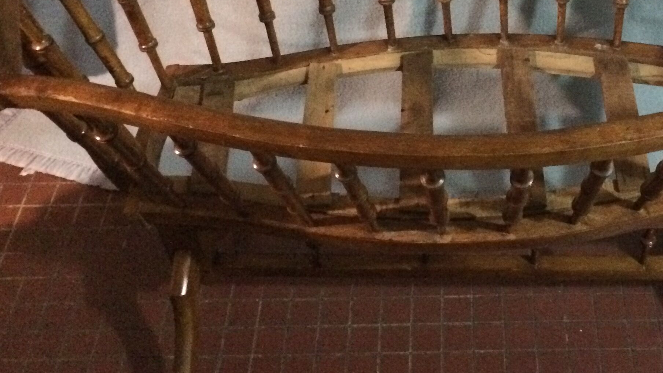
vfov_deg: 20.7
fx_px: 1002
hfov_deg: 35.9
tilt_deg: -44.1
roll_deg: -0.4
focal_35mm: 57
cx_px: 481
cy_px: 39
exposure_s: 1/17
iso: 800
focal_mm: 4.15
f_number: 2.2
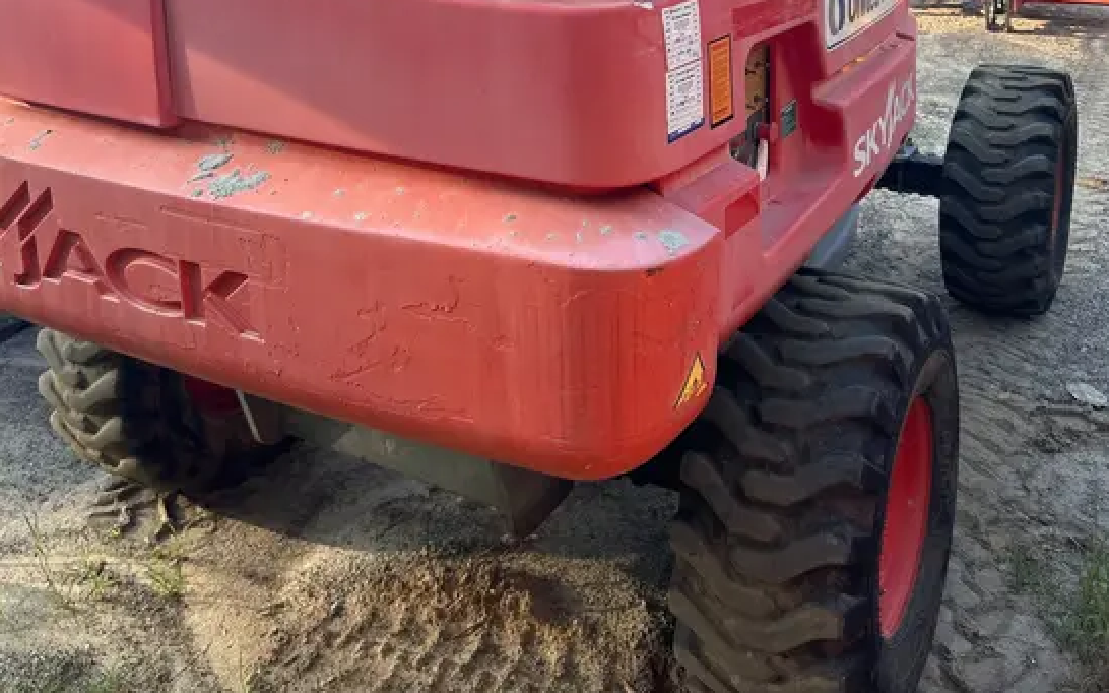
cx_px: 557
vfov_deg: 32.4
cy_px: 46
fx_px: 1118
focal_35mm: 37
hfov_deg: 52.8
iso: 50
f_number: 1.5
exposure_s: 1/763
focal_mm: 5.7
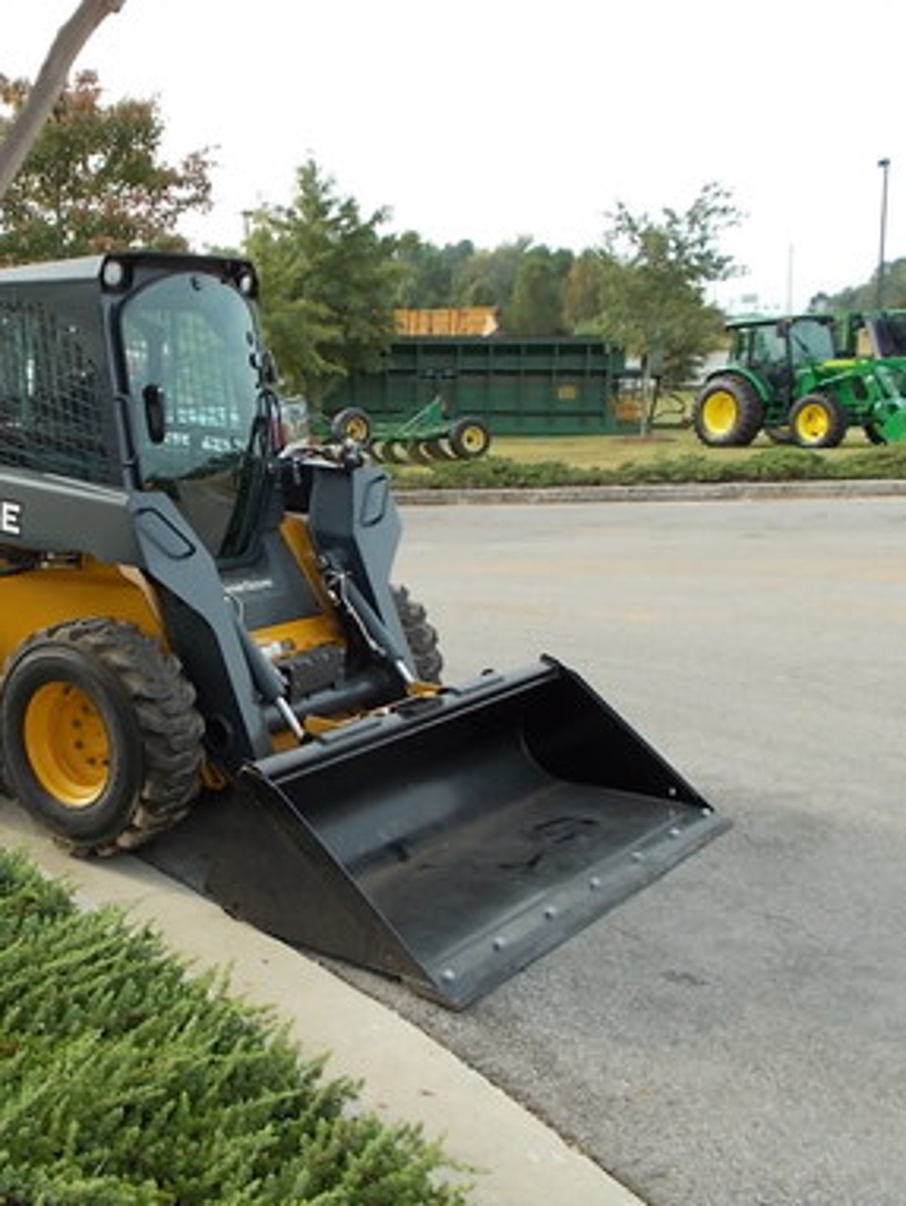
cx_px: 120
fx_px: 1290
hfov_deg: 36.7
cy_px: 619
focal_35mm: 37
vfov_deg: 50.1
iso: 80
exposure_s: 1/200
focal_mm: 4.6
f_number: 3.2
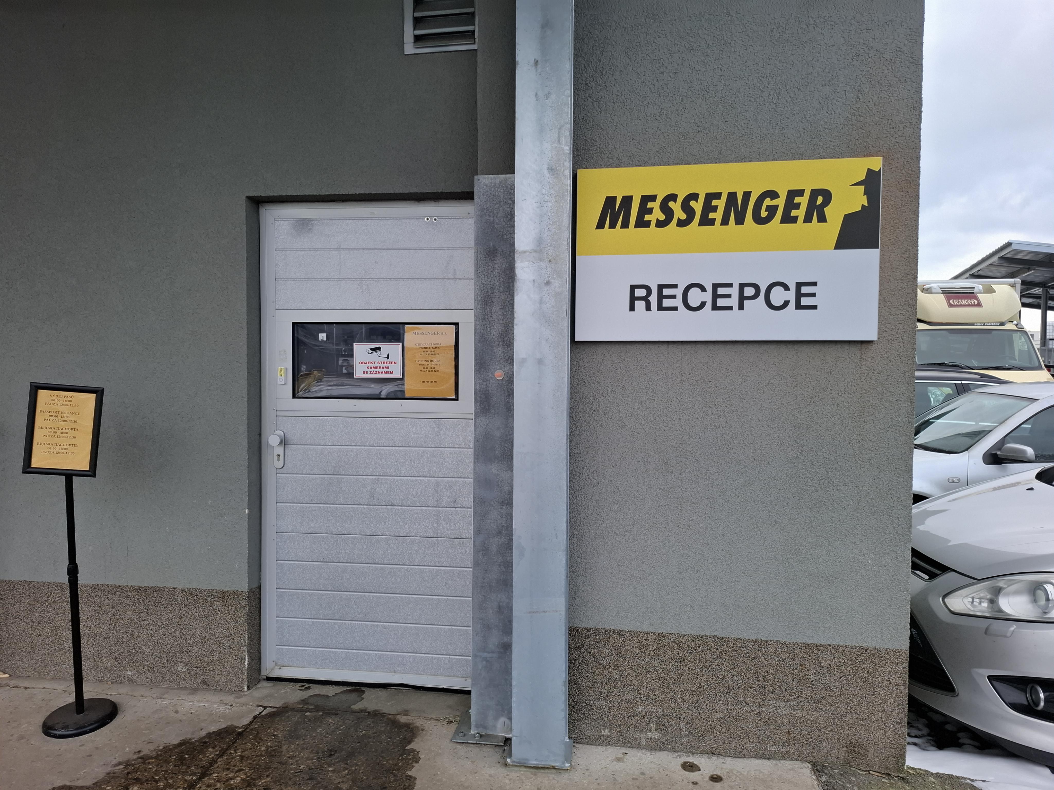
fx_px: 700
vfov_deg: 58.9
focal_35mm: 23
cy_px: 395
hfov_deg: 73.9
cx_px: 527
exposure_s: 1/354
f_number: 1.8
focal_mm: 5.54
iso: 50
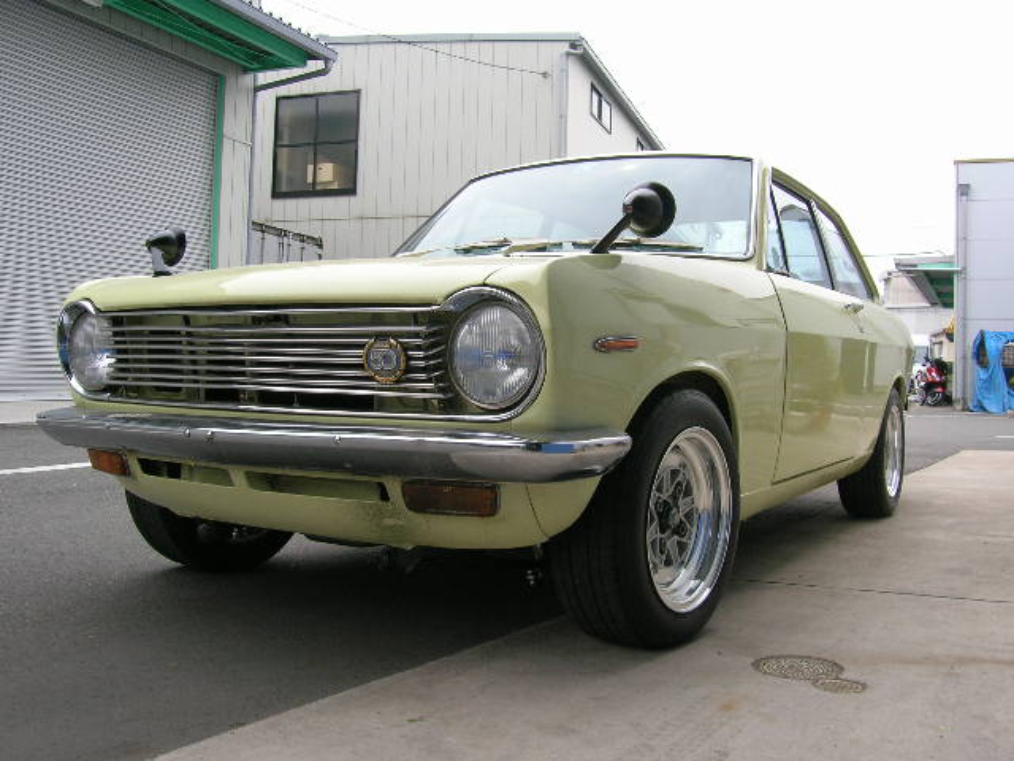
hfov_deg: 54.0
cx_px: 507
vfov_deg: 41.8
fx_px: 996
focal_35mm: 34
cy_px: 380
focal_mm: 5.7
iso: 50
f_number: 4.9
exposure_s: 1/89
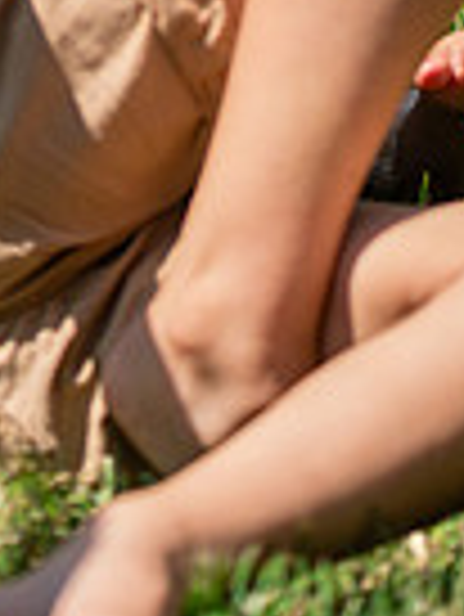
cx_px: -482
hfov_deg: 4.3
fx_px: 6156
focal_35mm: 345
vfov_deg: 5.7
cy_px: -169
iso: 320
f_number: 2
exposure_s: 1/6400
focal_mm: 85
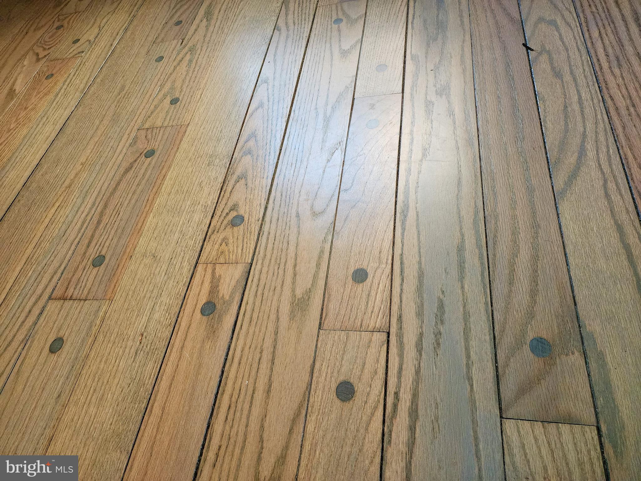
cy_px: 240
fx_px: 426
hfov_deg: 73.9
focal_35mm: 23
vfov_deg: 58.9
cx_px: 320
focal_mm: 6.4
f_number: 1.8
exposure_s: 1/120
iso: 800
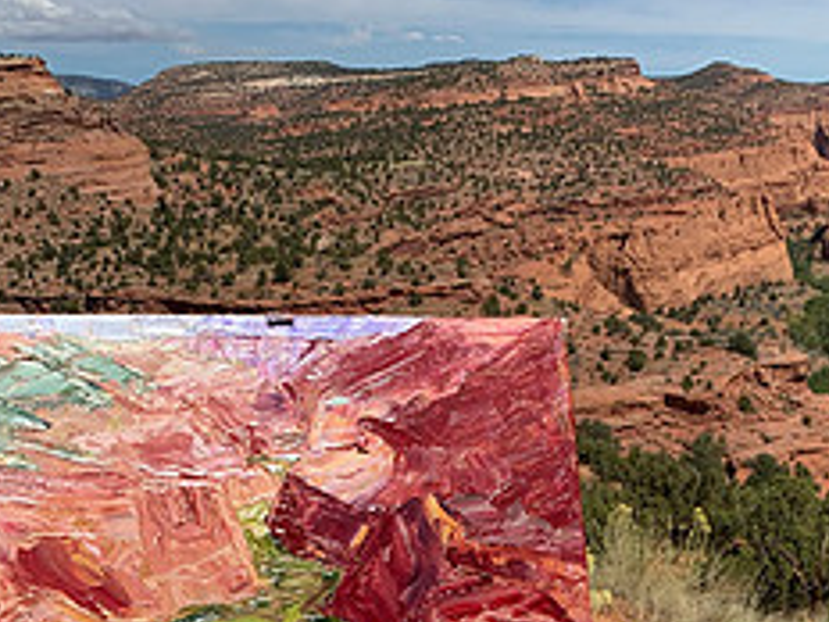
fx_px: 1557
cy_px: 738
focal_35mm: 65
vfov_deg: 21.1
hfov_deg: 29.7
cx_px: 529
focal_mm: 4.25
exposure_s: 1/4464
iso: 25
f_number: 1.8
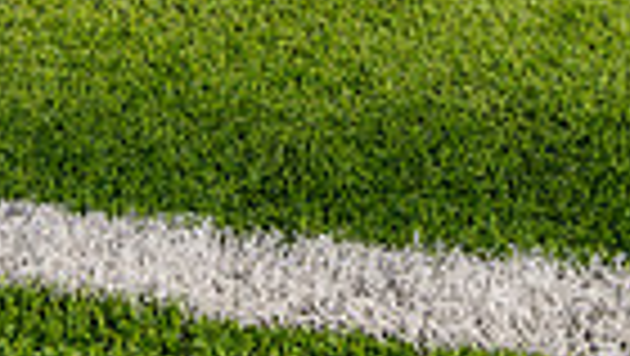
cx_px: 387
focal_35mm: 81
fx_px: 1354
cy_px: -590
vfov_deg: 11.4
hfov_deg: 26.1
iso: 50
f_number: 7.1
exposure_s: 1/125
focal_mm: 24
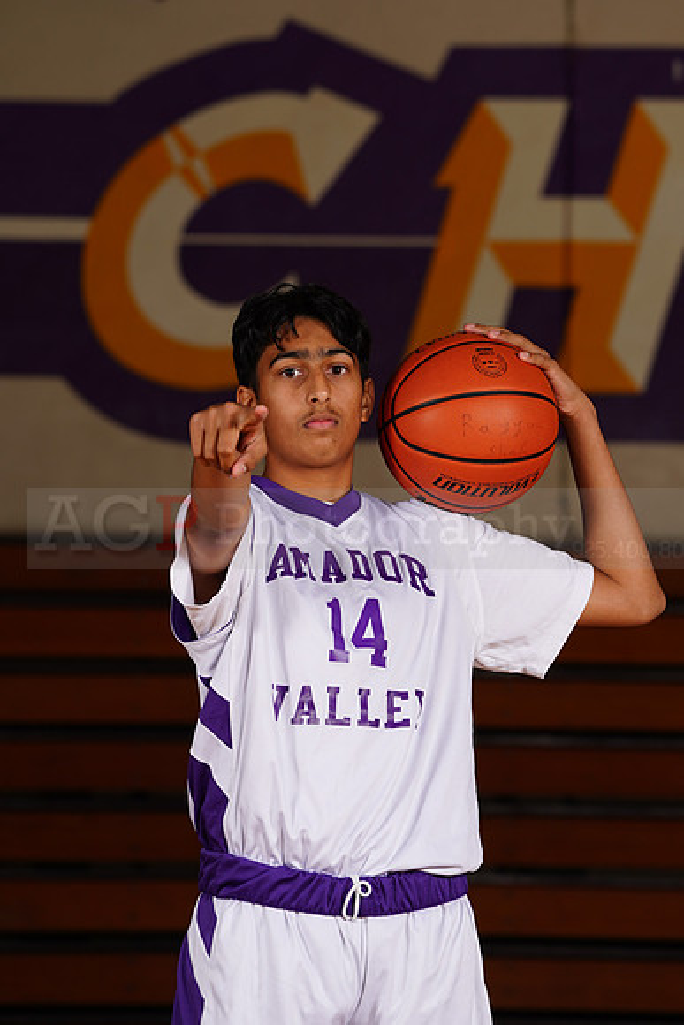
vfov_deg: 9.8
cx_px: 342
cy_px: 512
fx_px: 5952
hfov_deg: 6.6
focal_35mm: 209
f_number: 8
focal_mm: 209
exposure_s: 1/200
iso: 200
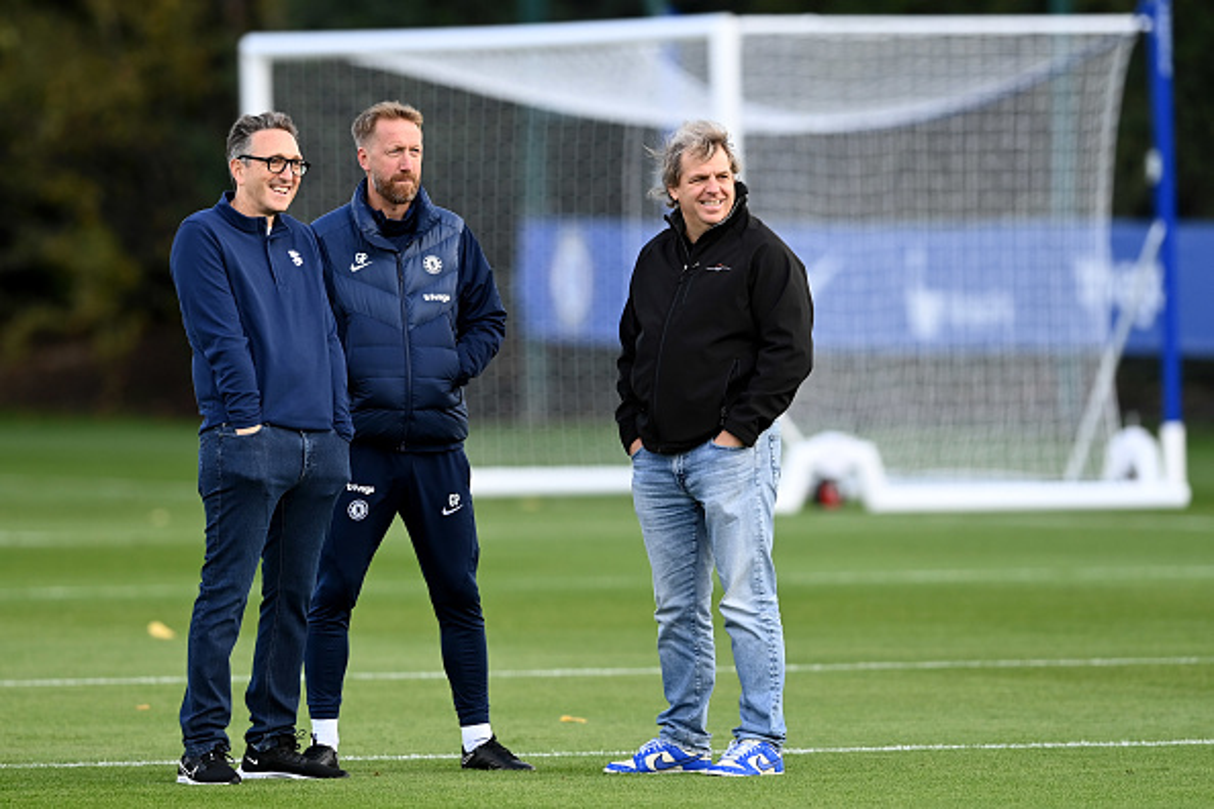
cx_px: 607
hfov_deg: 5.2
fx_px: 13488
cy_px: 404
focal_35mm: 400
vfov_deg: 3.4
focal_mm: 400
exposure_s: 1/2000
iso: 800
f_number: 3.5
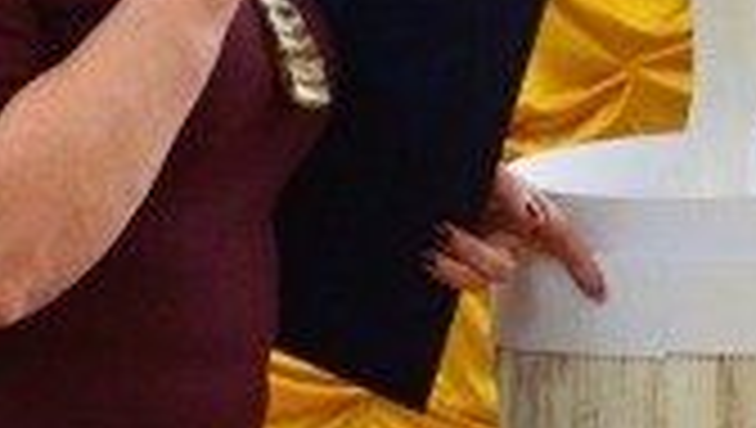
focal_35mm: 394
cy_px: -297
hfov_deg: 5.5
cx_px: 500
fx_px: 7908
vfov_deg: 3.1
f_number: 5.3
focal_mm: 66
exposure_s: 1/15
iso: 800
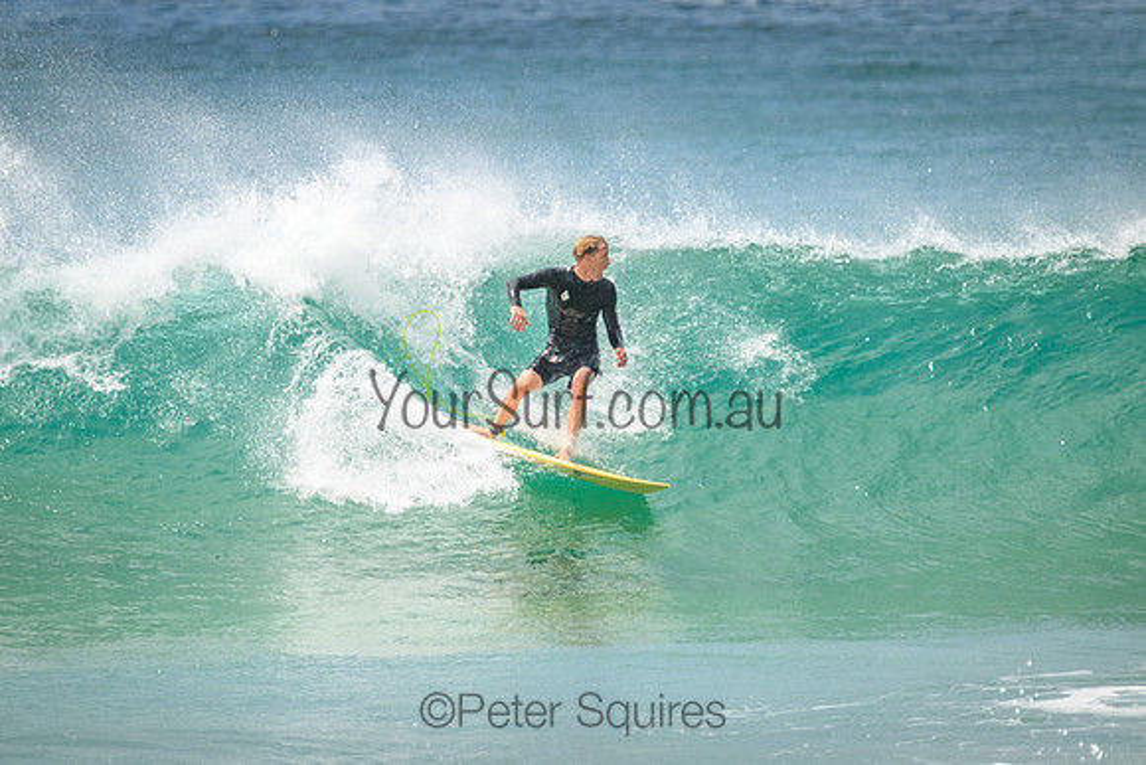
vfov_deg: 1.7
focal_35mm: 800
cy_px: 382
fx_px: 25471
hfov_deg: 2.6
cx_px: 573
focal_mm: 800
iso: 1250
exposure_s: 1/3200
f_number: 11
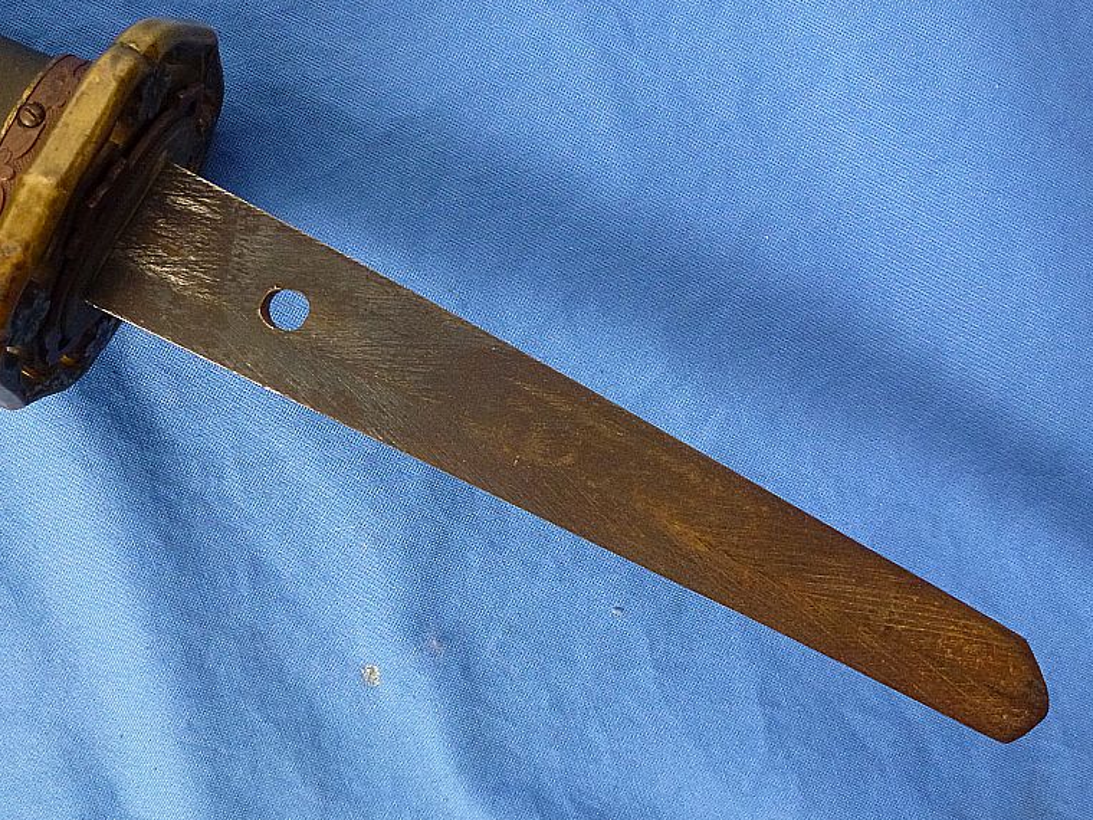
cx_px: 528
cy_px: 398
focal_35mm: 40
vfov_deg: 36.0
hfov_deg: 46.8
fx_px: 1263
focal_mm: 6.8
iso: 400
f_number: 3.8
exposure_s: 1/60
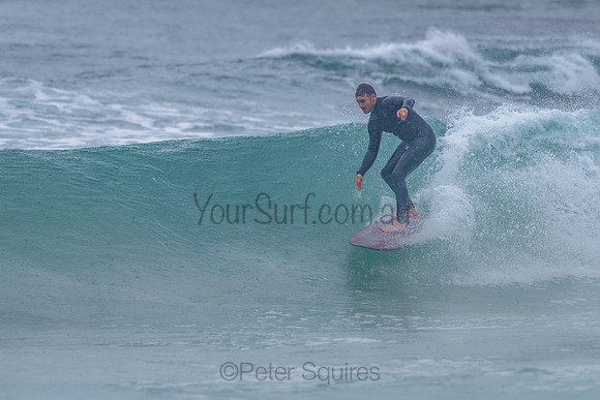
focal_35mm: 613
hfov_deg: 3.4
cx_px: 335
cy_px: 171
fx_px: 10214
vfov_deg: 2.2
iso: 450
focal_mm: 500
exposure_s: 1/2000
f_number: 5.6
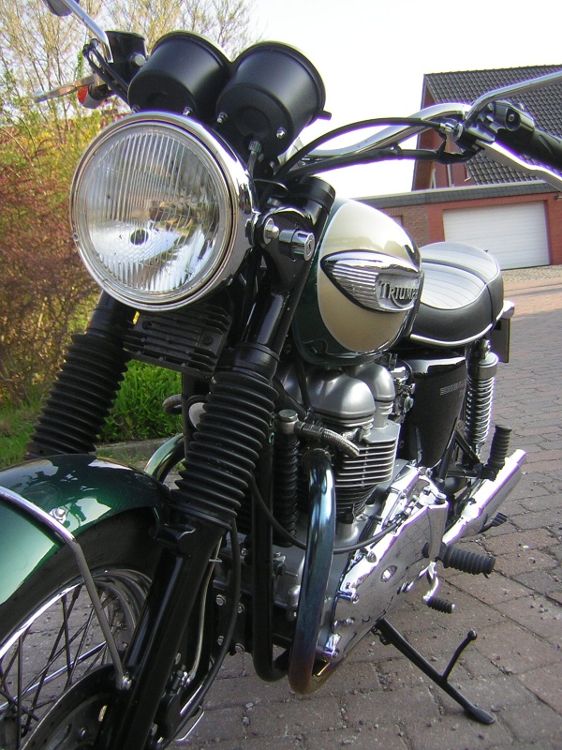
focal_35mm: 36
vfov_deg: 51.4
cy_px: 375
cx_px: 281
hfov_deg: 39.7
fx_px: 779
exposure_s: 1/225
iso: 50
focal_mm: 4.7
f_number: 2.6
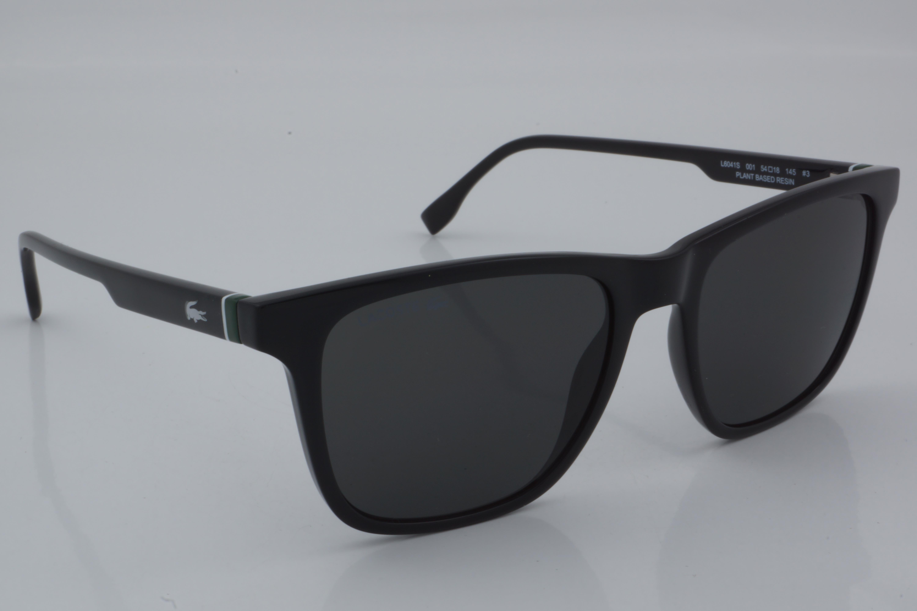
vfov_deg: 20.2
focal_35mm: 68
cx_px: 458
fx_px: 1719
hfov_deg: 29.9
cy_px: 306
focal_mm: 45
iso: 100
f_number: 32
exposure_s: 1/4
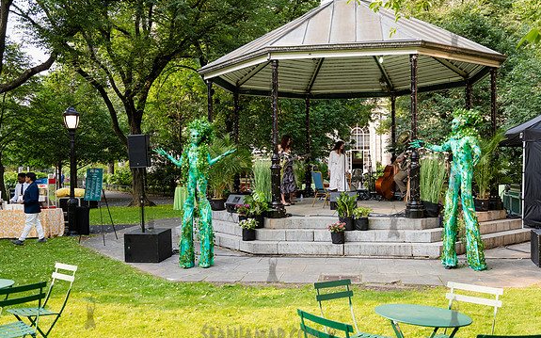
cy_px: 176
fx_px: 531
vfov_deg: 35.3
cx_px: 272
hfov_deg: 54.0
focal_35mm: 36
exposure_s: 1/250
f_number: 3.5
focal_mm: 35
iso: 500
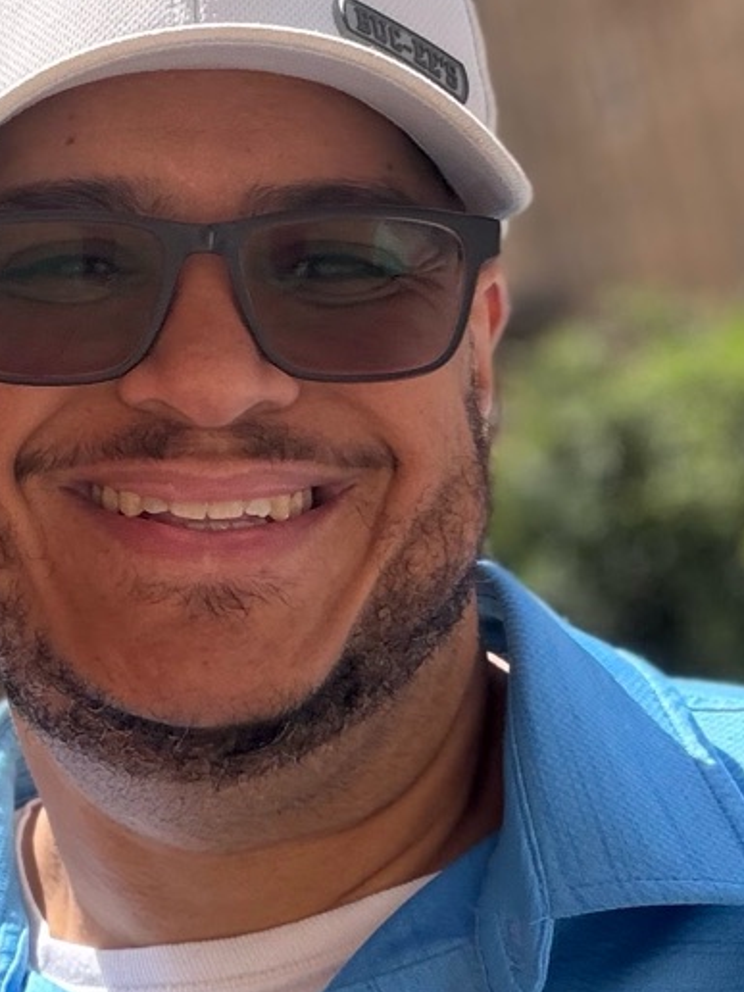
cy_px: 192
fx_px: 2665
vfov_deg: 20.8
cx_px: -183
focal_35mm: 93
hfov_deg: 15.3
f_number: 1.9
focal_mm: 2.71
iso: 40
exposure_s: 1/510
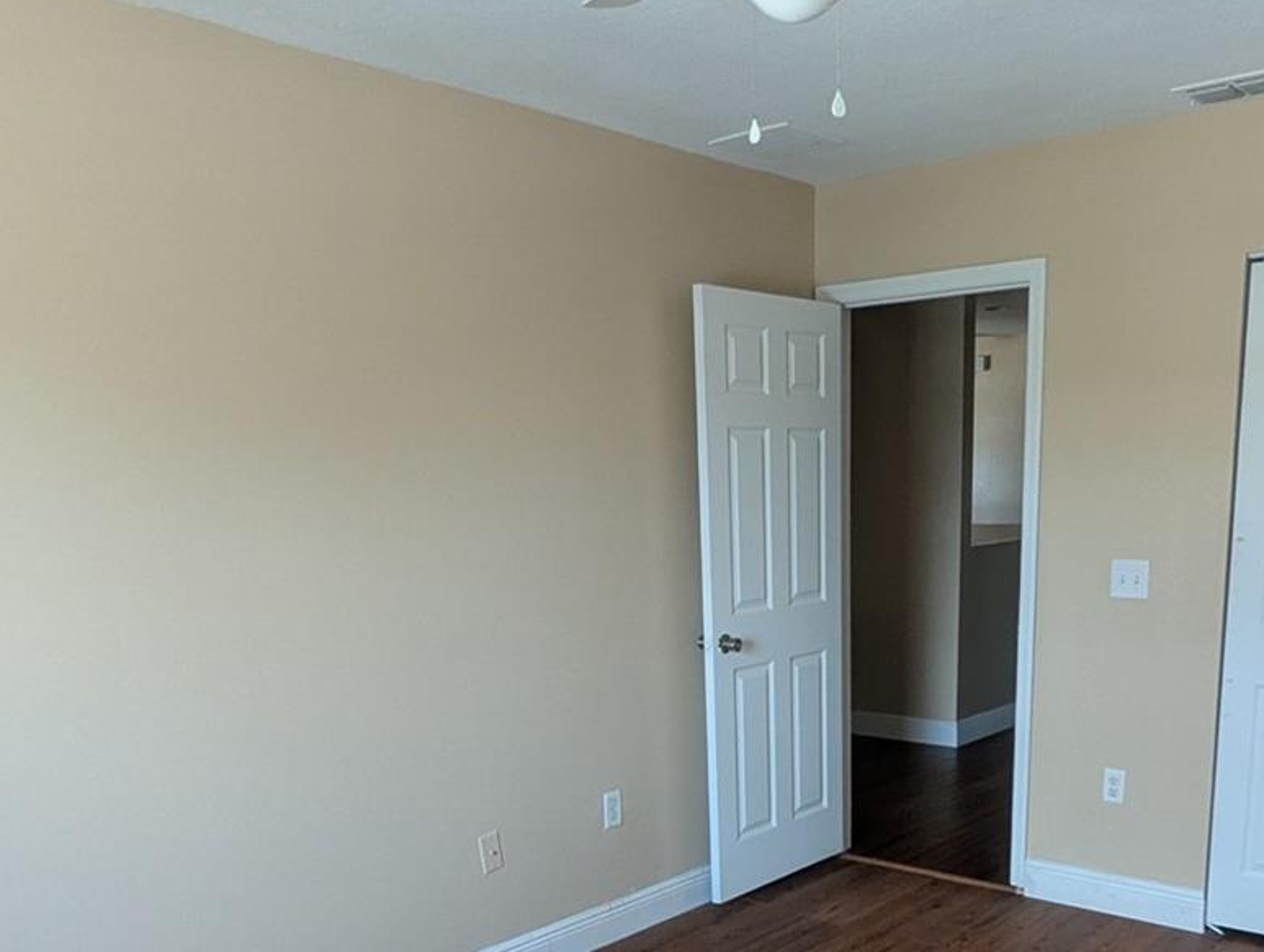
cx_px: 751
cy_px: 782
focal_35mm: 33
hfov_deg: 54.9
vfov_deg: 41.0
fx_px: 1207
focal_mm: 2.35
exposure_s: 1/55
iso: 147
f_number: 2.2
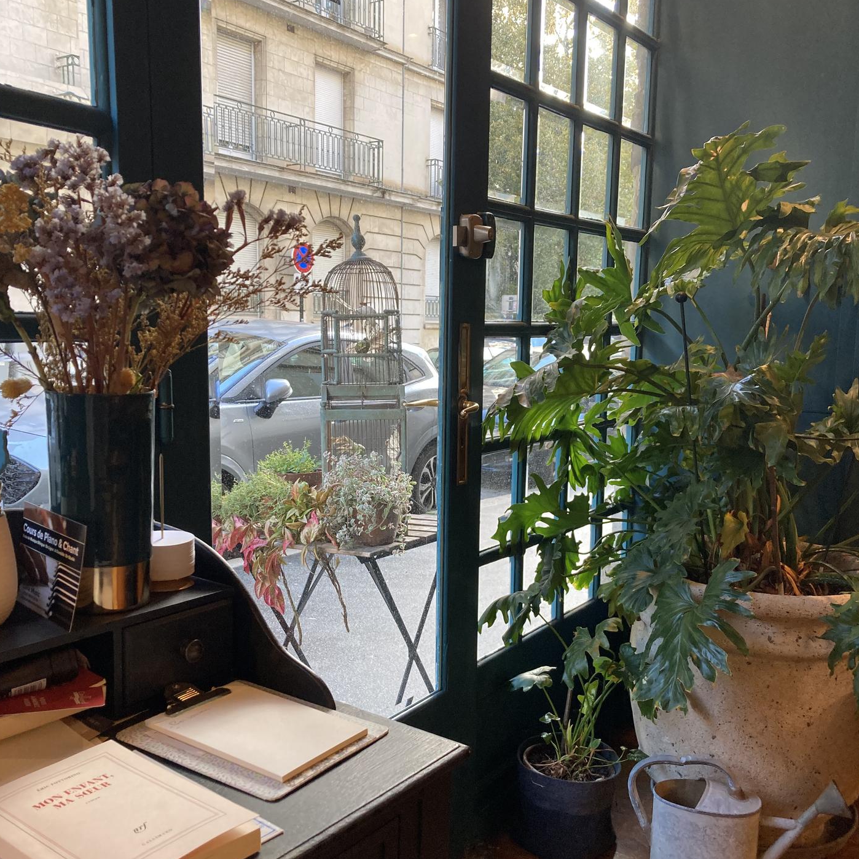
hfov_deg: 48.4
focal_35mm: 34
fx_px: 955
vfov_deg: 48.4
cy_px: 475
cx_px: 425
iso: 80
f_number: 1.8
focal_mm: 3.99
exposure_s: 1/50
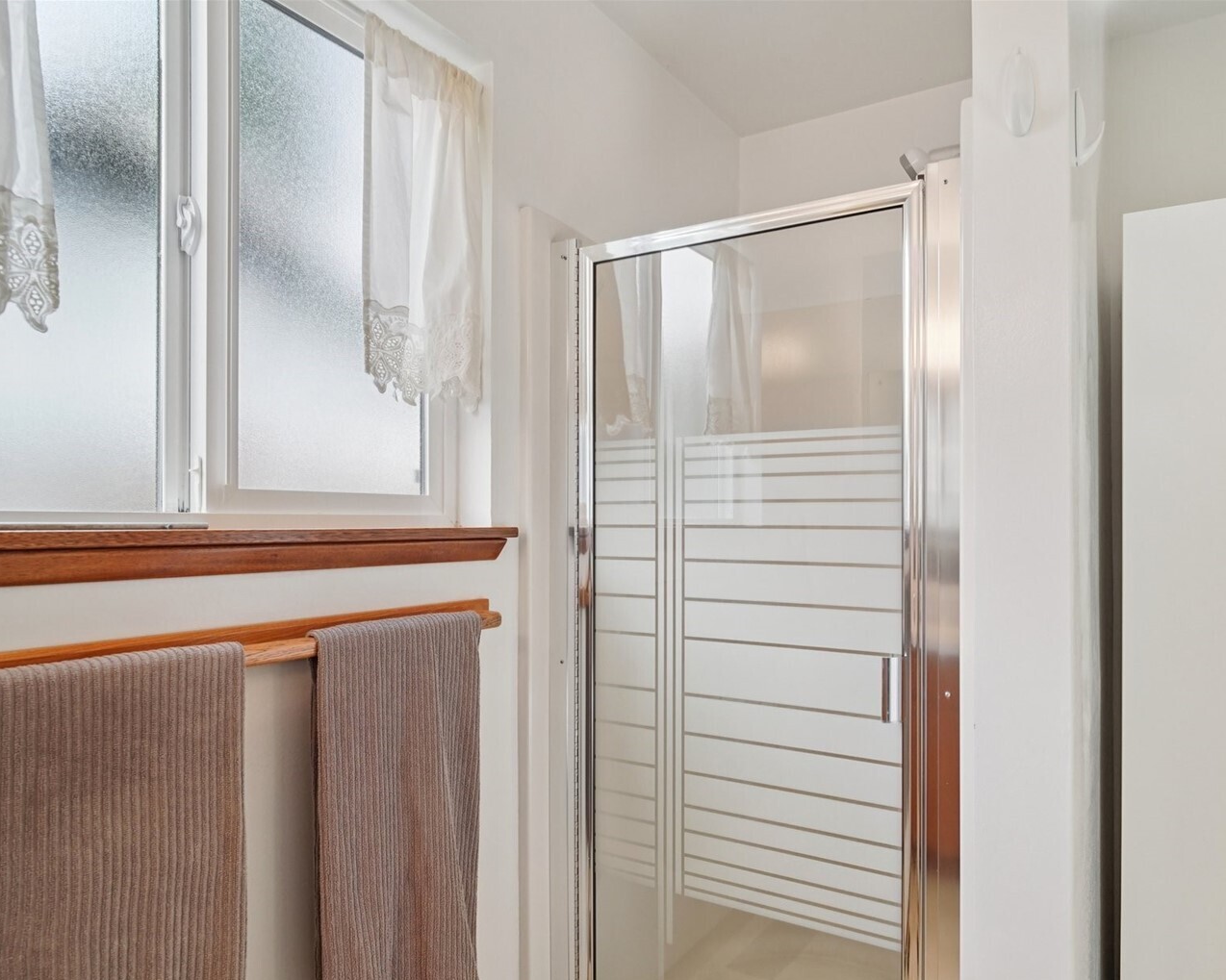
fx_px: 726
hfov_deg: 79.2
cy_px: 543
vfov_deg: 67.9
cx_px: 749
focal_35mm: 20
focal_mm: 16
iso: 1600
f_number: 8
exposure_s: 1/100
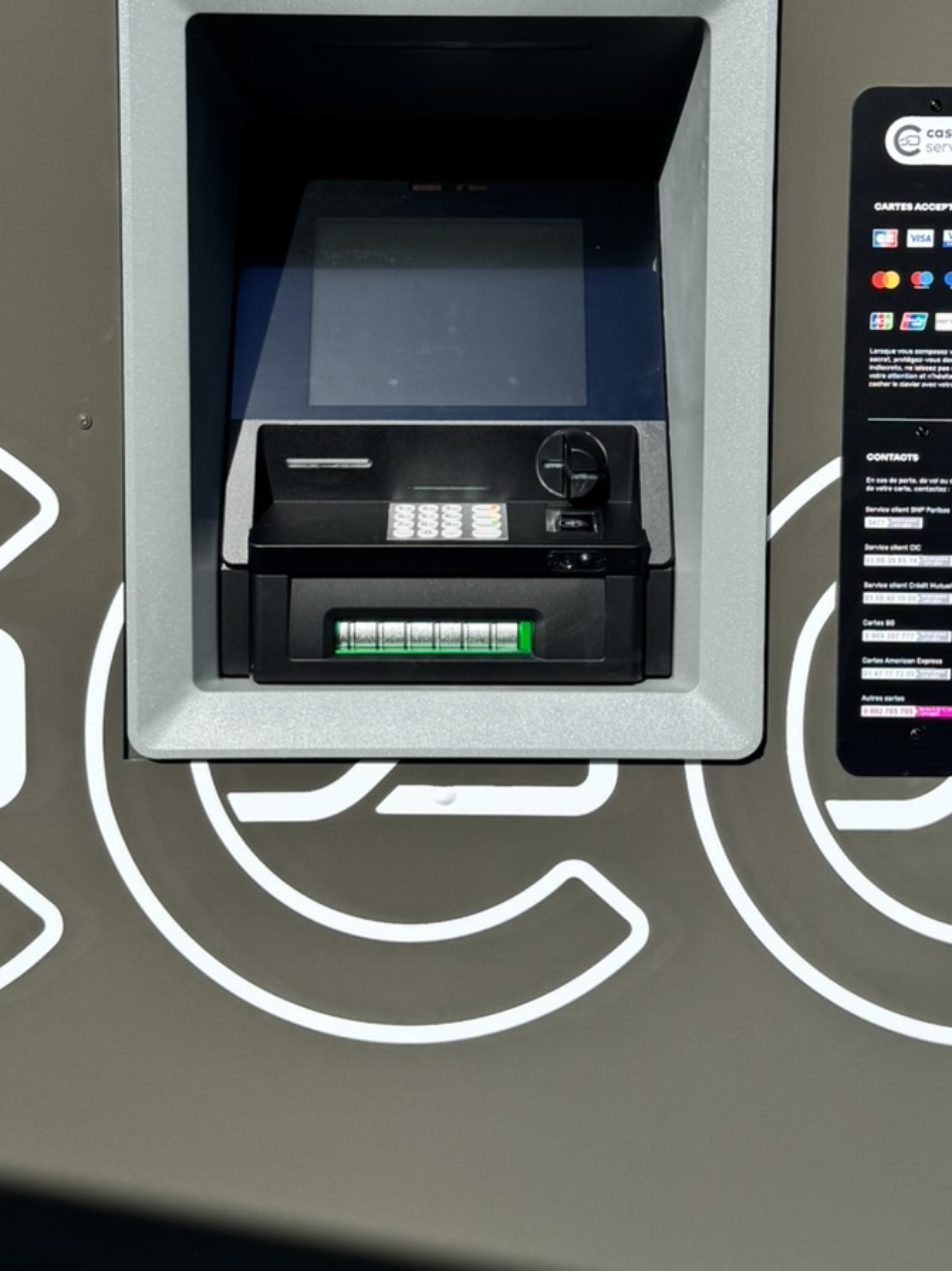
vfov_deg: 34.0
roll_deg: -0.3
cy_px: 281
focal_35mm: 55
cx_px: 493
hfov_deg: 26.5
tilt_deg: -6.2
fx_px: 2018
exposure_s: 1/6410
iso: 80
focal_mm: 6.76
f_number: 1.78
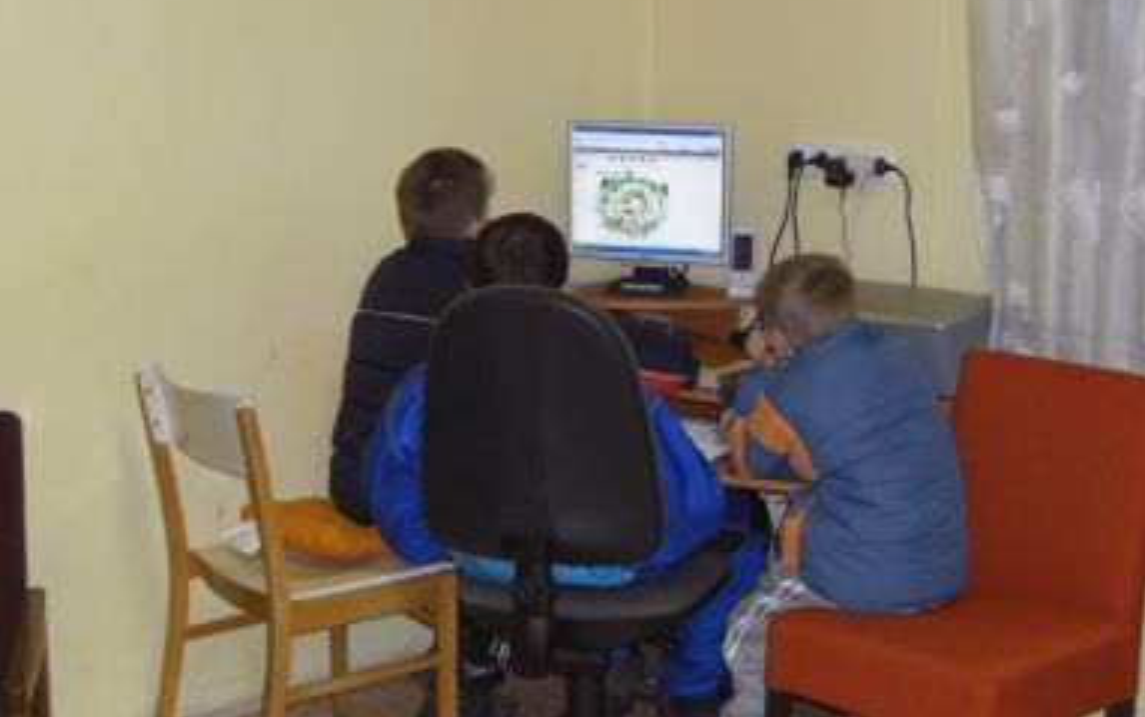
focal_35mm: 61
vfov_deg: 21.3
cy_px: 402
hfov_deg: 33.5
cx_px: 596
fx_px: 1904
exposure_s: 1/60
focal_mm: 9
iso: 200
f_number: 3.3
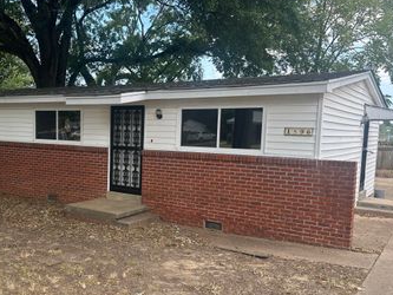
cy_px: 166
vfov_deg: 39.6
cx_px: 135
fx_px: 409
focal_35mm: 36
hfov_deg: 50.5
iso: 80
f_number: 1.78
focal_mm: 6.86
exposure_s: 1/650
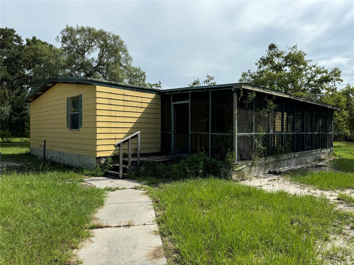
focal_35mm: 24
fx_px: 245
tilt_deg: -0.9
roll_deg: +0.2
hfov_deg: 71.6
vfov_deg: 56.8
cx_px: 177
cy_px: 132
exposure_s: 1/4608
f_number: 1.78
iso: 80
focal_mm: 6.76
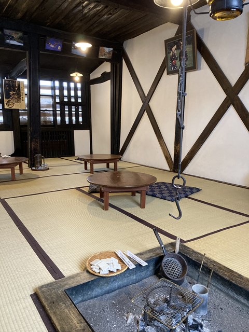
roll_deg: +0.0
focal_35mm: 28
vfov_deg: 63.4
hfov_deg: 49.7
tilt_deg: -7.0
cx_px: 124
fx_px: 269
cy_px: 166
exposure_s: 1/50
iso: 320
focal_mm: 3.99
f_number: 1.8
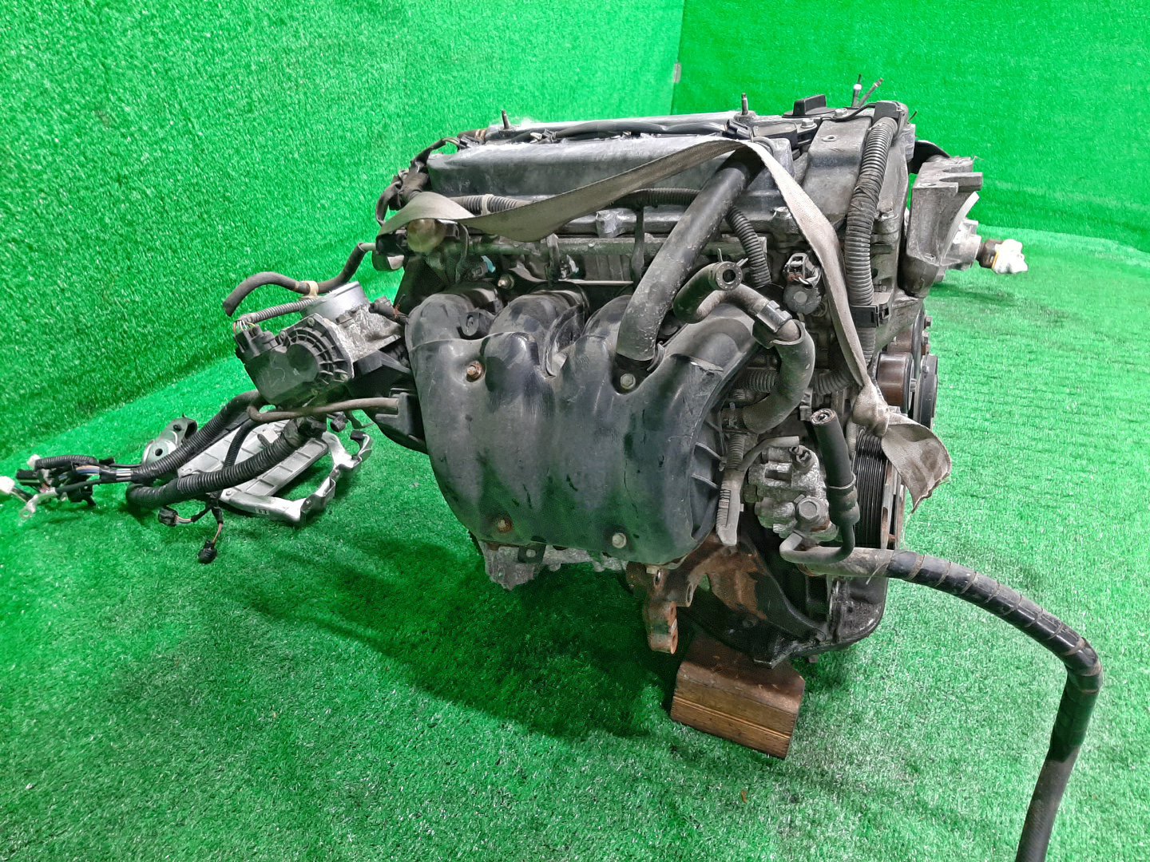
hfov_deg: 67.3
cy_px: 431
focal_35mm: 26
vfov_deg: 53.1
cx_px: 575
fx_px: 864
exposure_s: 1/33
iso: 175
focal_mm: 3.93
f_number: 1.7
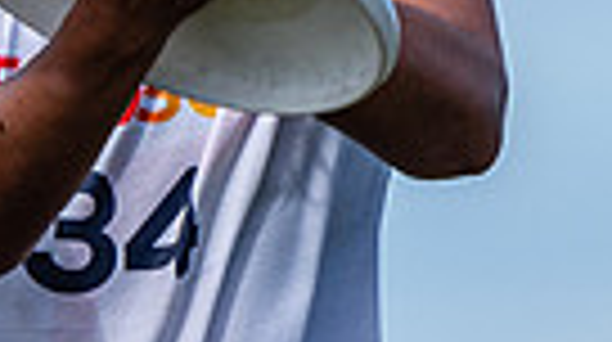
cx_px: 188
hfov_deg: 1.1
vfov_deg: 0.6
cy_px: 642
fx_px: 31449
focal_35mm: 1941
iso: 110
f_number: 3.2
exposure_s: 1/2500
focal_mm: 200
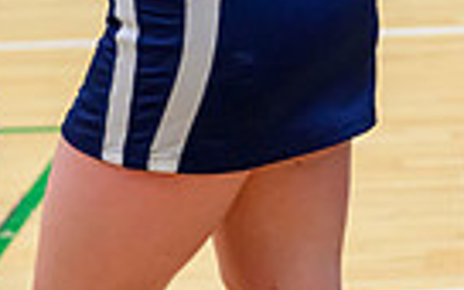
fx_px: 2921
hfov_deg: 8.5
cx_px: 969
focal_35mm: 231
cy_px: -316
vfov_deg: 5.5
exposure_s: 1/500
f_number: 3.5
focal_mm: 53
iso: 5000
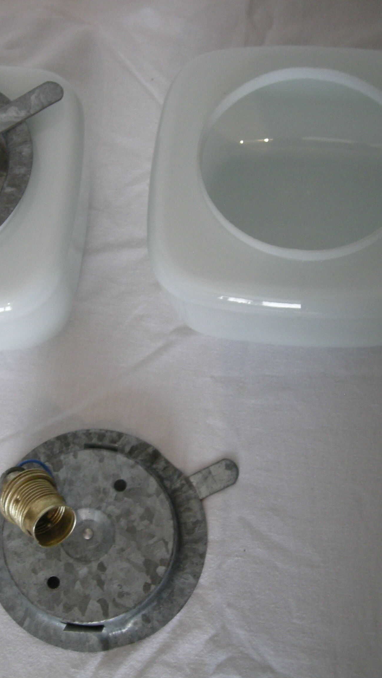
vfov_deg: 40.6
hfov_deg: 23.3
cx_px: 103
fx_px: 918
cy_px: 339
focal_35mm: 51
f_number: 2.8
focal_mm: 5.7
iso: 182
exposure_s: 1/54.3
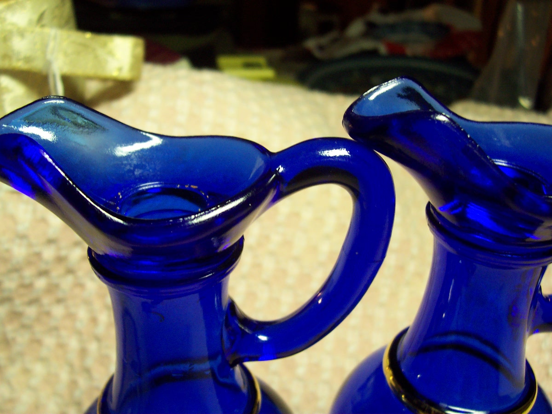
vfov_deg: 38.7
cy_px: 207
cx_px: 276
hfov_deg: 50.1
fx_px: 590
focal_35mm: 37
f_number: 2.8
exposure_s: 1/30
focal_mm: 5.6
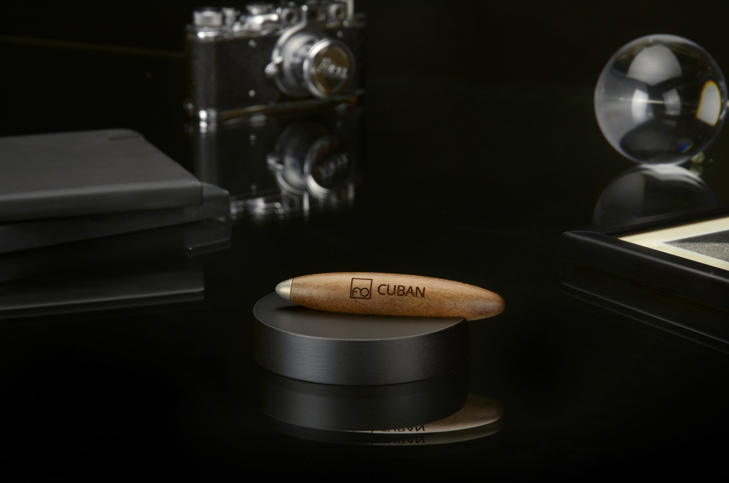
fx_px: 2577
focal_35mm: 128
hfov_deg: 16.1
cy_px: 242
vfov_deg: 10.7
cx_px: 364
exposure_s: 1/8
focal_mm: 85
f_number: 11
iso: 100
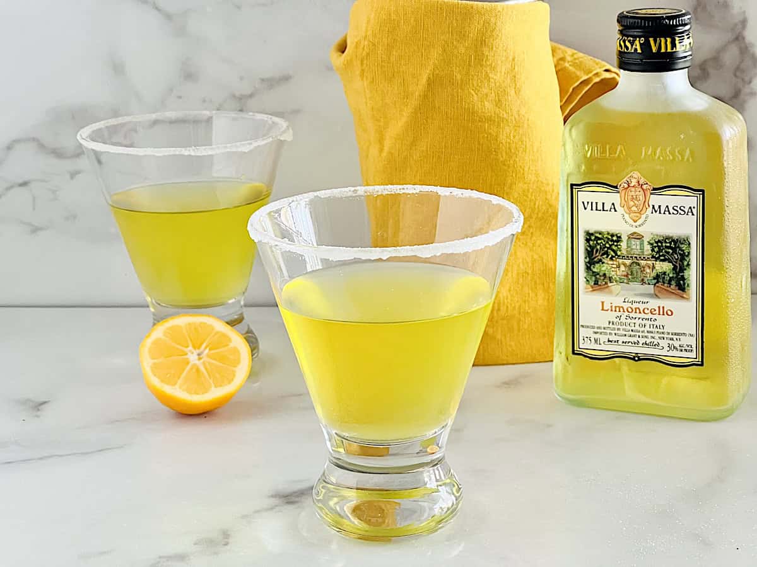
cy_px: 284
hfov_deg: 25.3
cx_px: 378
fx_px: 1684
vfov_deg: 19.1
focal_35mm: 77
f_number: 2.8
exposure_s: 1/60
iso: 320
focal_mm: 9
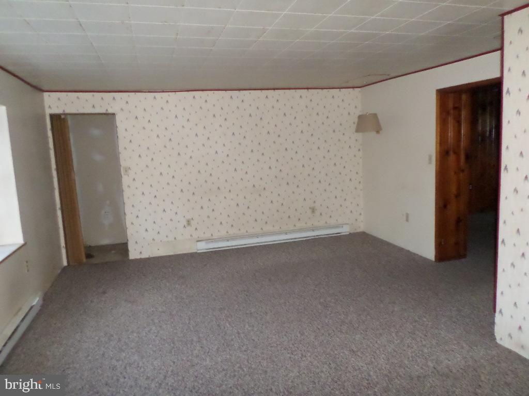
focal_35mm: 25
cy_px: 198
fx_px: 382
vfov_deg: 54.9
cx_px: 264
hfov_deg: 69.4
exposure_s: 1/30
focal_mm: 4.5
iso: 640
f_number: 2.5
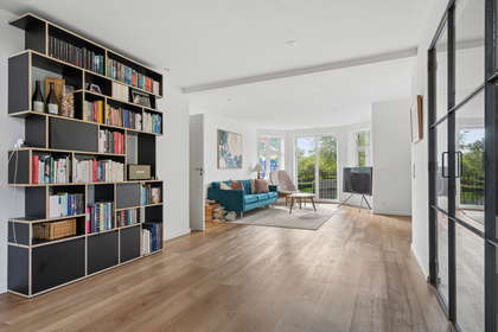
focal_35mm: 19
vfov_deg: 64.6
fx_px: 263
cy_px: 166
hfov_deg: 86.9
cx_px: 249
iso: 200
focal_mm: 19
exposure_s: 1/20
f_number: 6.3
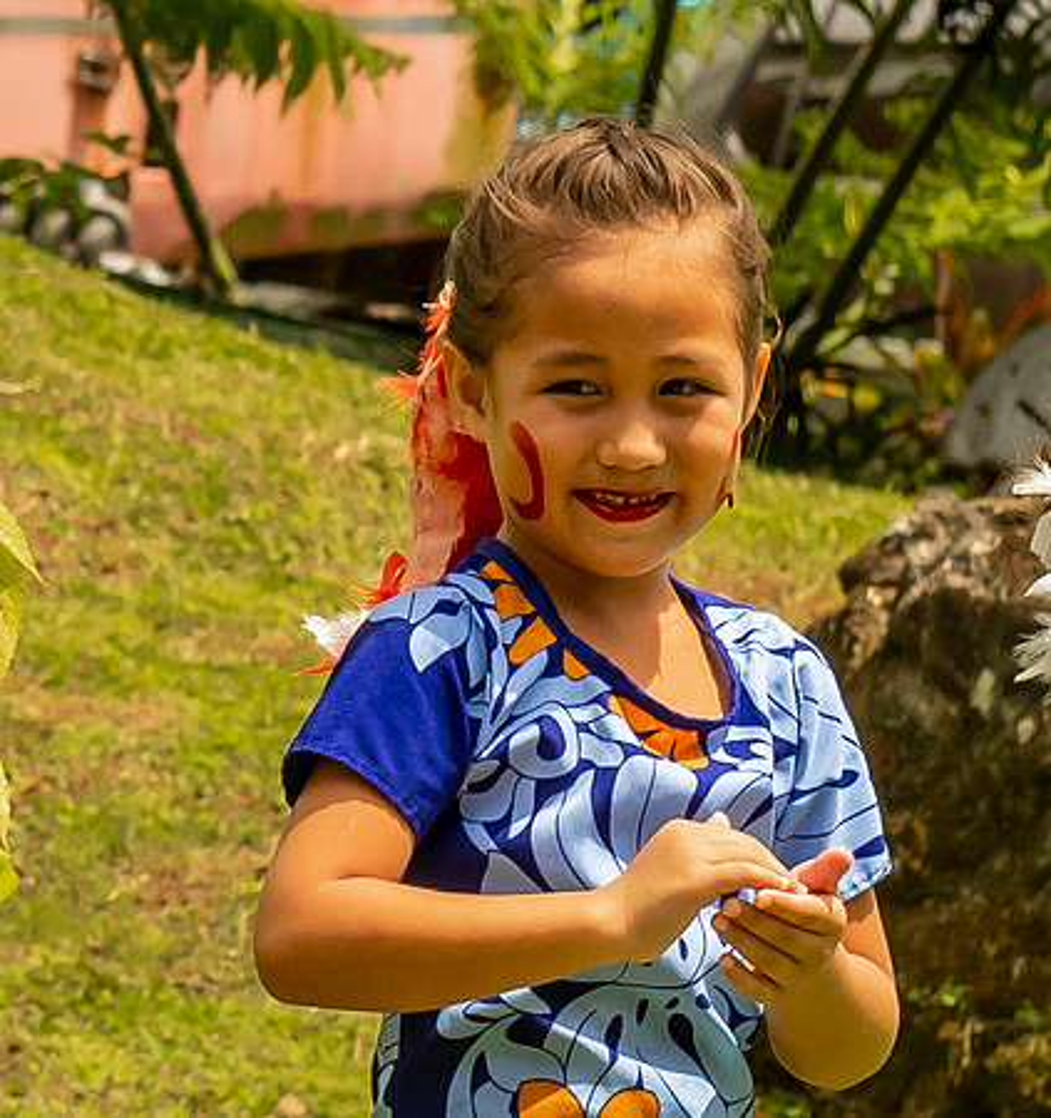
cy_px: 395
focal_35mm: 507
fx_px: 17966
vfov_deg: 3.6
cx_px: -834
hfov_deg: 3.3
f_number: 8
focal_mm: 70
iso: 400
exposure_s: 1/320
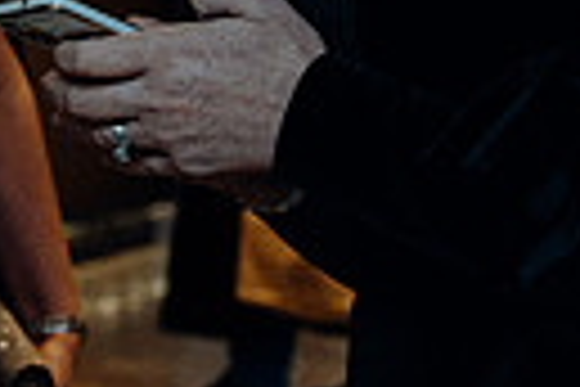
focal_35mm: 216
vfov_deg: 6.3
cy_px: 11
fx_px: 3480
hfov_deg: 9.0
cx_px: -531
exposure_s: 1/160
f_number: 3.5
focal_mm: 48
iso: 2500
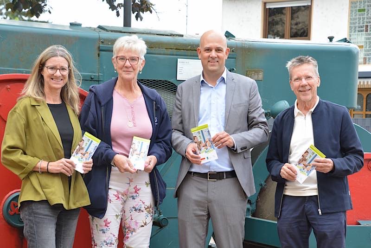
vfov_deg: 14.1
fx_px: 1006
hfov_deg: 20.9
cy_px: 124
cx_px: 186
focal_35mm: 98
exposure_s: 1/200
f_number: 9
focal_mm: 65
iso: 800
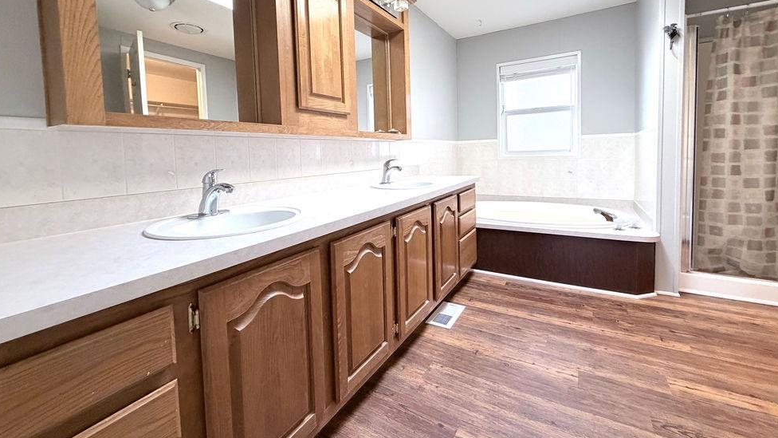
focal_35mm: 16
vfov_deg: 66.3
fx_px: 330
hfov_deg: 99.4
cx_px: 391
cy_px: 171
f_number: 2.2
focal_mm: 2.22
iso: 320
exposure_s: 1/75
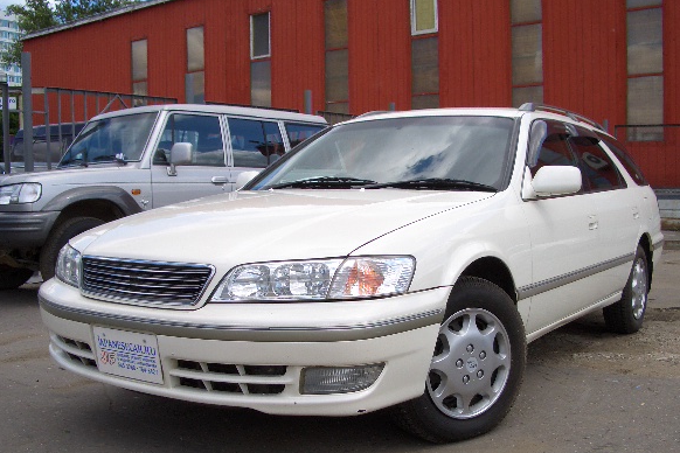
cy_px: 256
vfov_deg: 33.4
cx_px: 367
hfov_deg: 48.4
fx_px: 755
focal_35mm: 40
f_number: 4.3
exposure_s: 1/320
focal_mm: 5.8
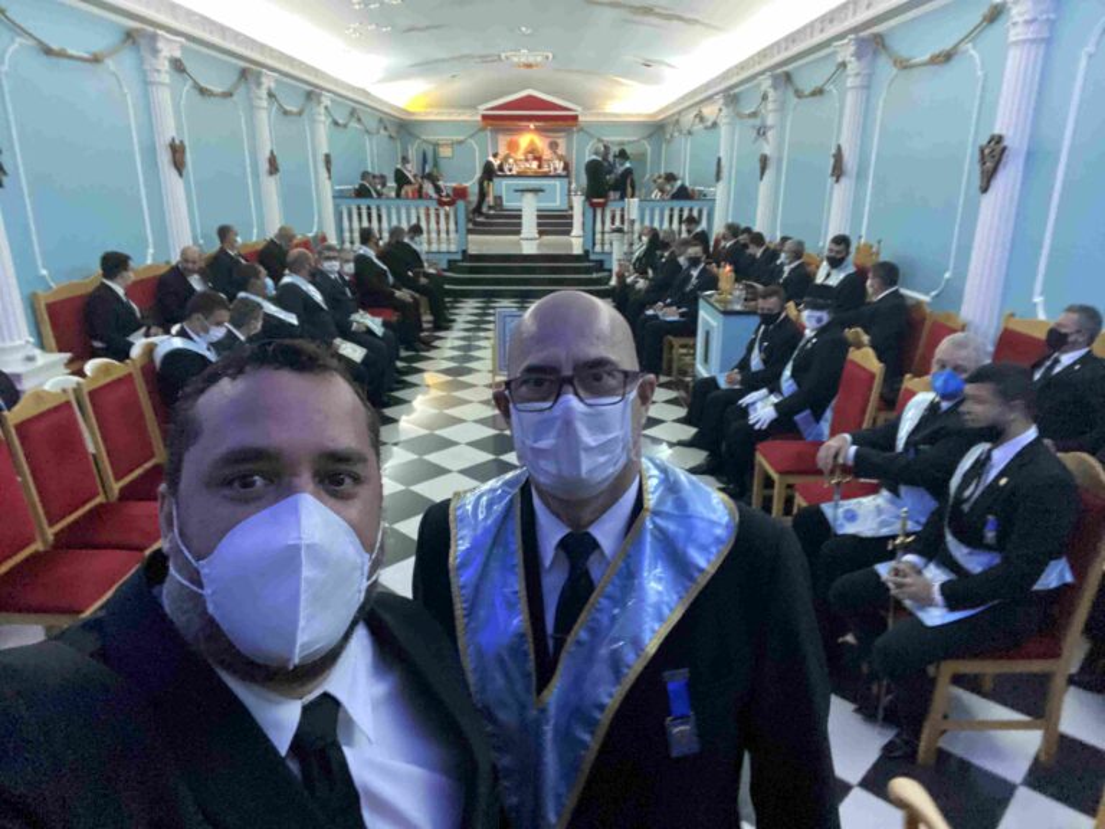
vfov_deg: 58.9
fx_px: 734
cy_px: 414
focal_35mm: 23
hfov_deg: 73.9
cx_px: 552
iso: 640
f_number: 2.2
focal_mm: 2.71
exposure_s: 1/20
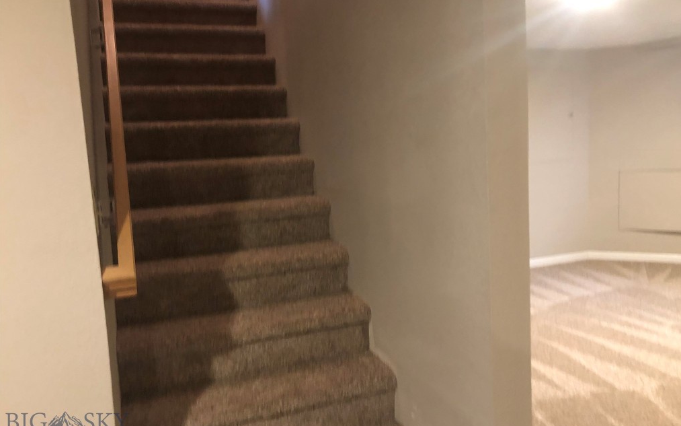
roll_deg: +3.9
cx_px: 343
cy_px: 192
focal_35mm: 30
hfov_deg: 62.9
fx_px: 557
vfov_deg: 41.8
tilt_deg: -12.6
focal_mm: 3.99
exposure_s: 1/9
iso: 100
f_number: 1.8
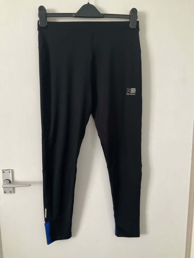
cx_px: 97
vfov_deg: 61.7
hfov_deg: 48.2
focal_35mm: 29
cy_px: 129
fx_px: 217
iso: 320
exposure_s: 1/49
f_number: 1.8
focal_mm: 3
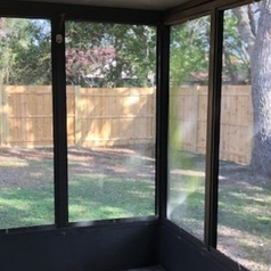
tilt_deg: -8.6
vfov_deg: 32.8
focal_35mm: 52
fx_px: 461
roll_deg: +0.3
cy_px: 150
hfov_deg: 32.8
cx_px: 132
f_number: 1.8
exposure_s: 1/120
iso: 40
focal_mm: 3.99
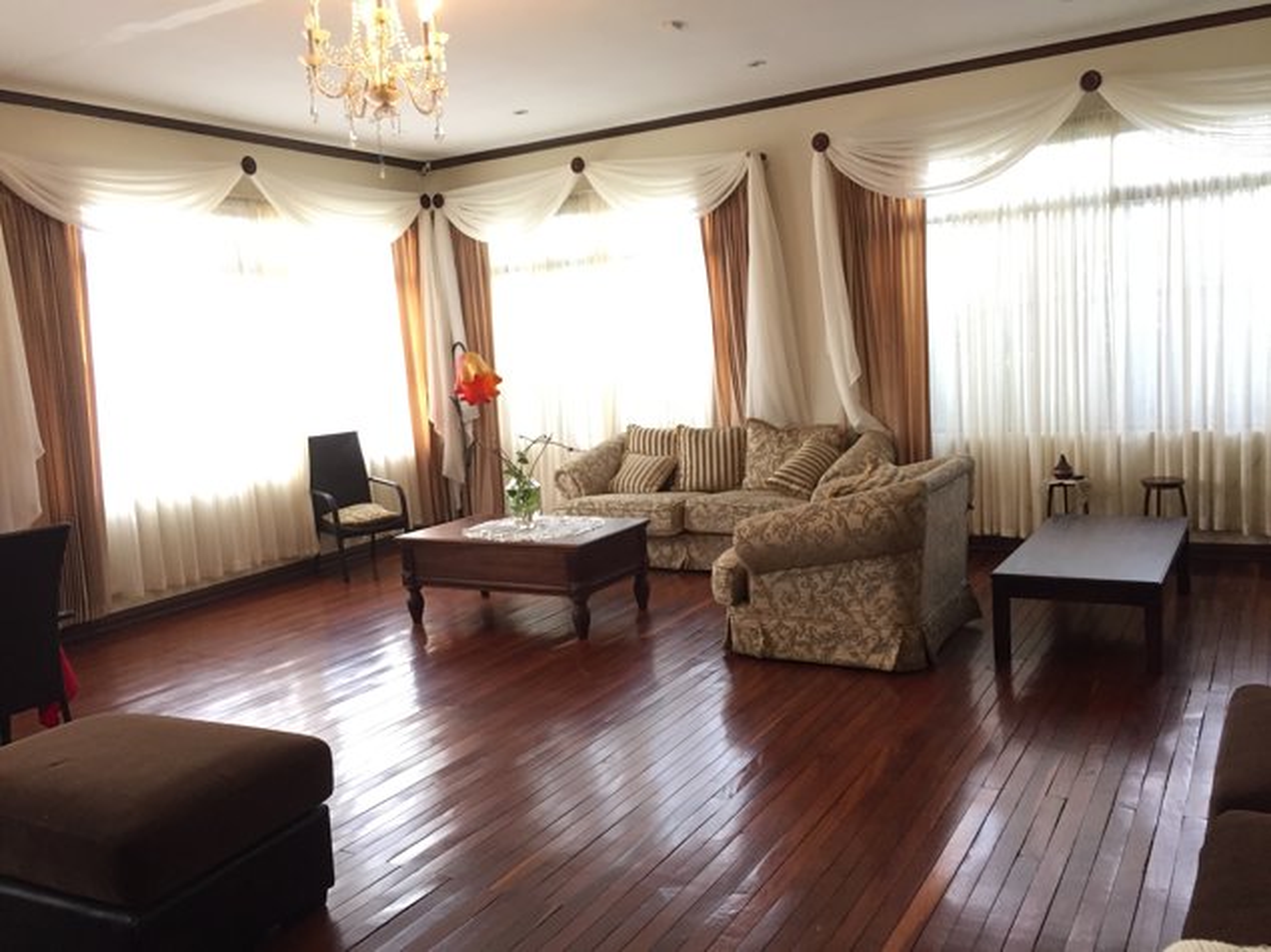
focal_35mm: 29
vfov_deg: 48.2
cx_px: 636
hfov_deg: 61.7
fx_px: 1065
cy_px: 476
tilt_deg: -7.3
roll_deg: +2.3
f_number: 2.2
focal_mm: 4.15
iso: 125
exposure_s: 1/30
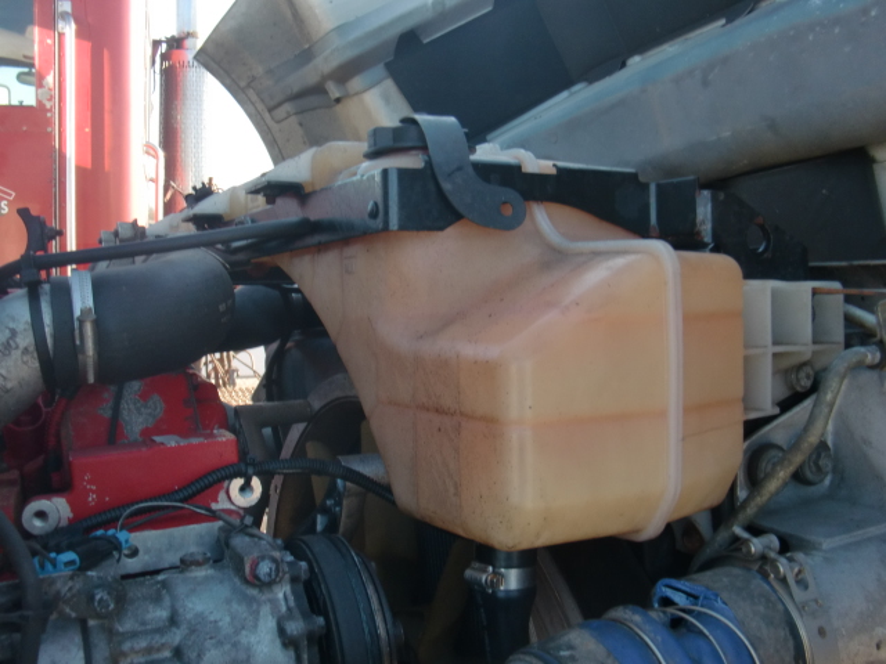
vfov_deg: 37.7
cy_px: 332
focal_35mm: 38
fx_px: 973
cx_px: 443
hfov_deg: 49.0
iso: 64
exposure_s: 1/80
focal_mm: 6.66
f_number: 3.9
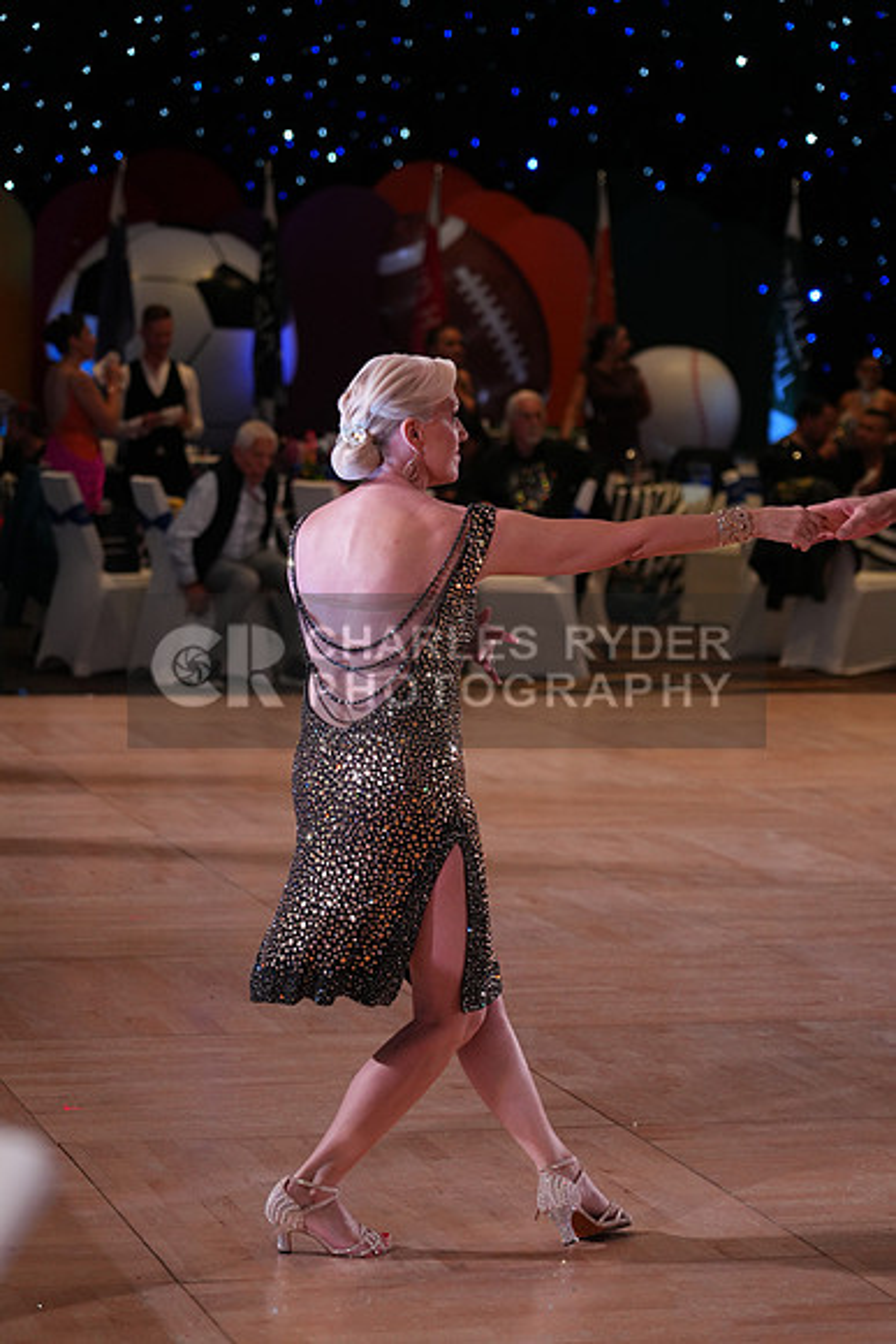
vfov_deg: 19.5
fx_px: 3917
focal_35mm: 105
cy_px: 672
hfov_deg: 13.0
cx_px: 448
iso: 1600
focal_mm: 105
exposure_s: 1/500
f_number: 4
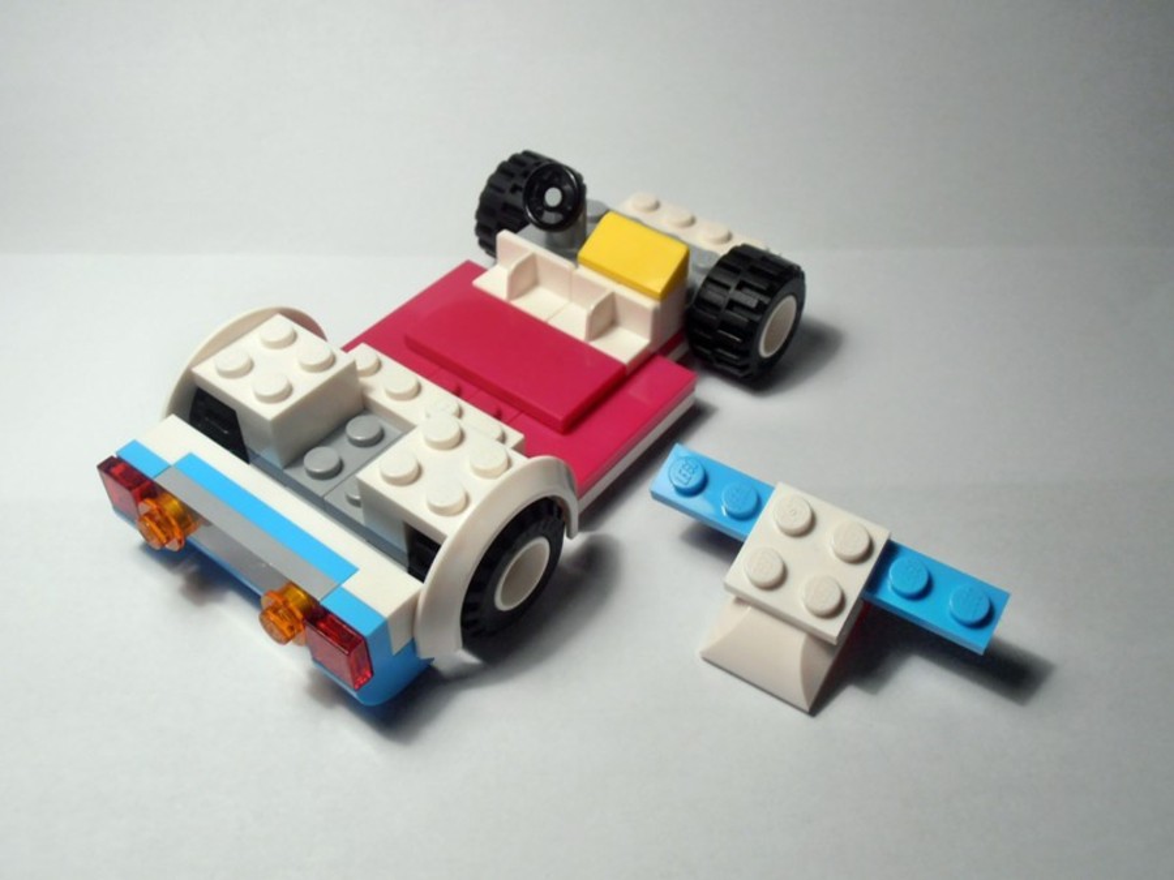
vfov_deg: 38.7
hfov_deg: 50.1
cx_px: 587
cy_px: 440
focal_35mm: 37
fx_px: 1255
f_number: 3.9
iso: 80
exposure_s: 1/80
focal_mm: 6.61
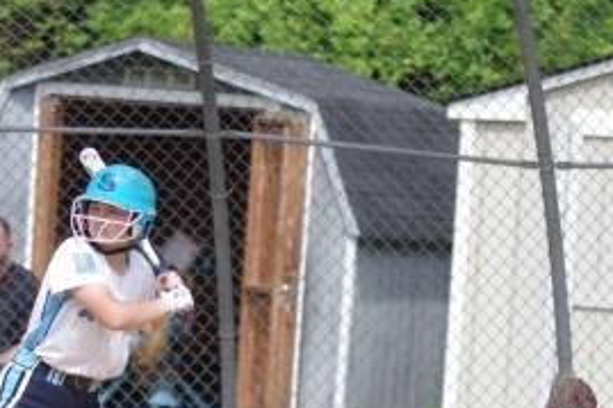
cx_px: 96
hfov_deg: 5.3
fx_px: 6637
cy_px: 367
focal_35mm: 390
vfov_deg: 3.5
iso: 800
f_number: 2.8
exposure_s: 1/8000
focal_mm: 107.5
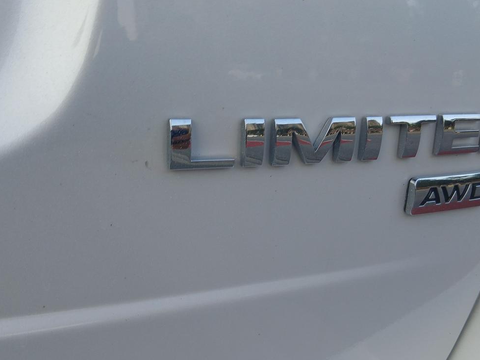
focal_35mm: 34
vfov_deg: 41.8
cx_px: 216
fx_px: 471
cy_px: 187
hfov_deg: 53.9
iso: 32
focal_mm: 3.98
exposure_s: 1/120
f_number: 1.8
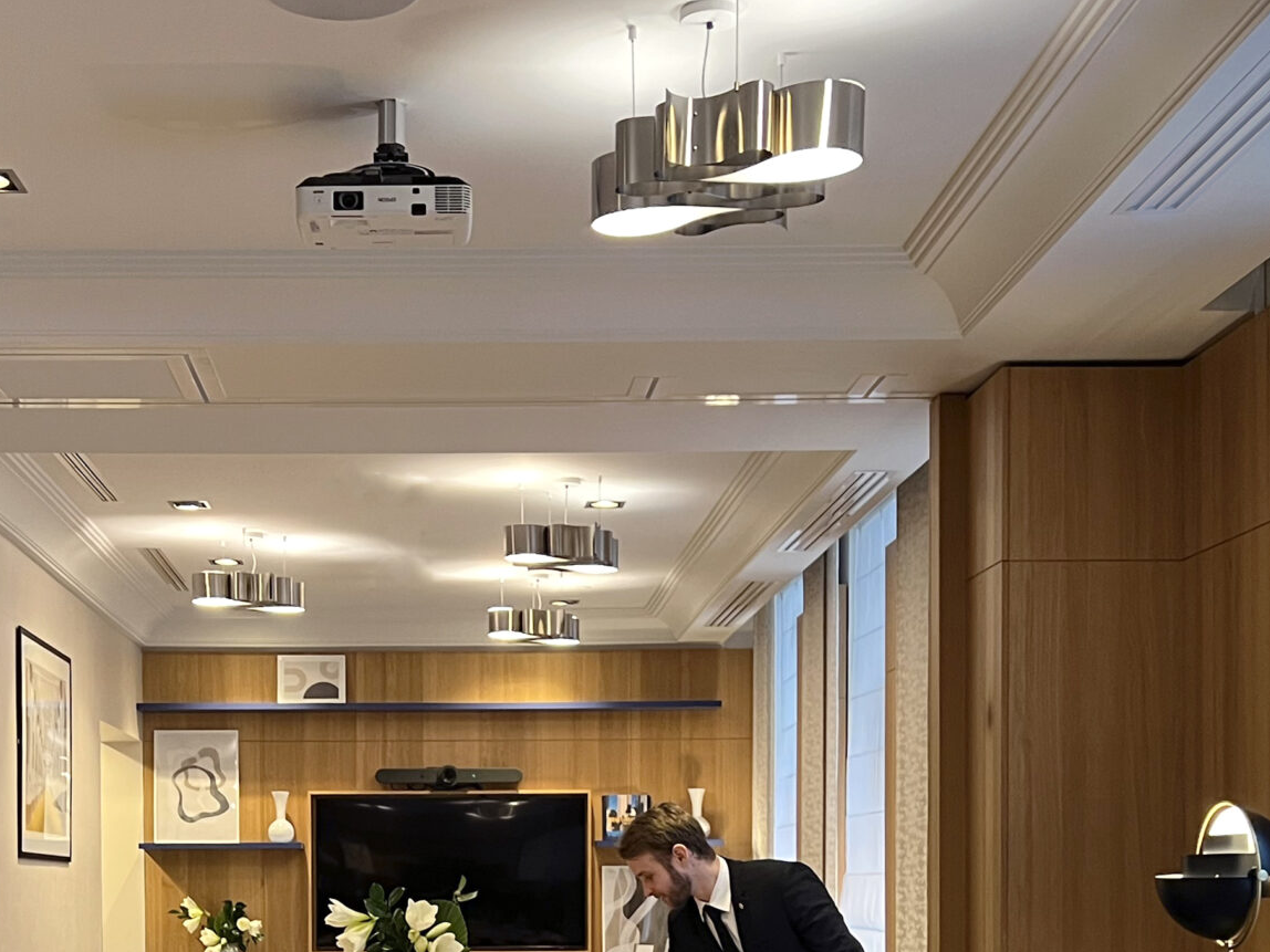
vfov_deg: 23.7
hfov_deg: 32.9
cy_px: 1043
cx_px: 402
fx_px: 2128
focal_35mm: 58
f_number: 1.5
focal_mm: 5.7
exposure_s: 1/50
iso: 250
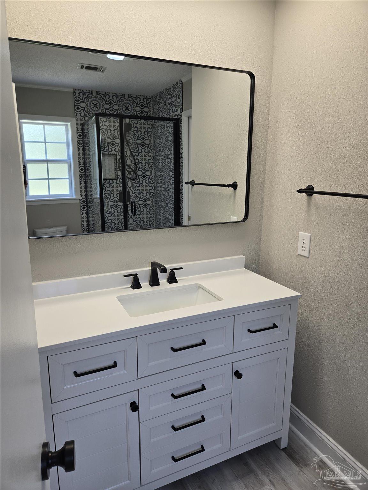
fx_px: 326
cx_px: 184
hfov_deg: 58.9
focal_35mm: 23
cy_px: 245
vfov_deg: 73.9
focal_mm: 5.4
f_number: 1.8
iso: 50
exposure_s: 1/120
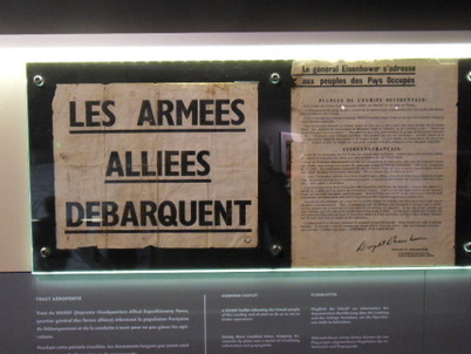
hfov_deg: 50.0
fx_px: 504
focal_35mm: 37
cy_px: 197
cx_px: 207
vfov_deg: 38.7
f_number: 3.7
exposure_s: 1/10
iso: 400
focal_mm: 5.6
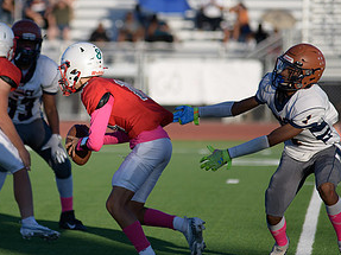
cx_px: 99
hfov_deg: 5.1
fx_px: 3830
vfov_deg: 3.8
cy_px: 98
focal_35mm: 389
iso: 250
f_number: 2.8
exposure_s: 1/5000
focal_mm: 200
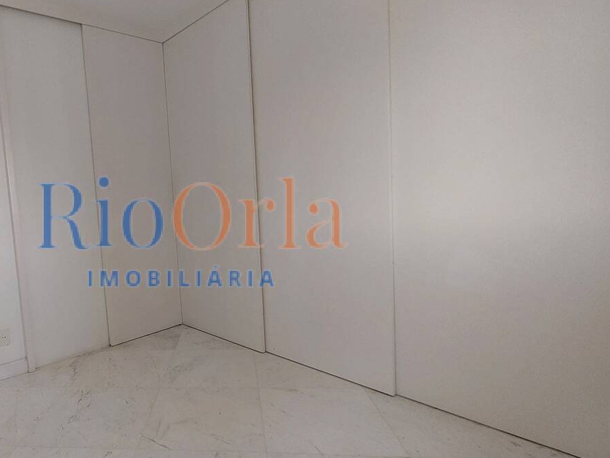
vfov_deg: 63.5
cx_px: 190
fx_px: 370
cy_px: 233
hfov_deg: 75.8
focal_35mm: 21
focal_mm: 1.74
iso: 160
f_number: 2.2
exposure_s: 1/60
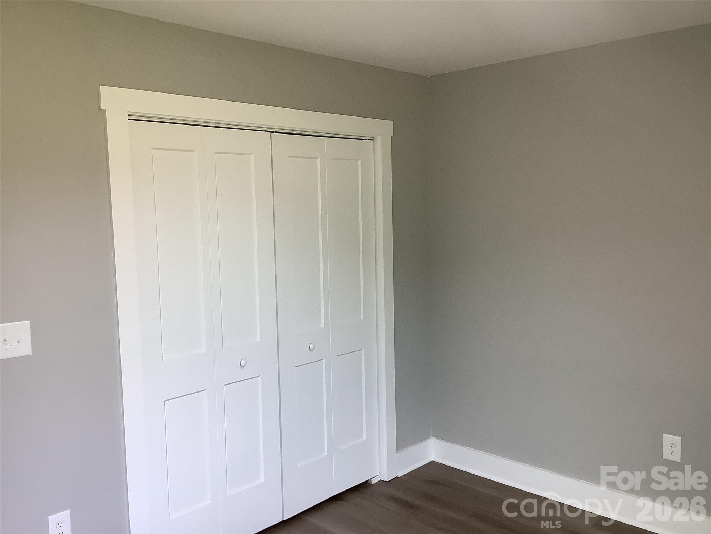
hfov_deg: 58.4
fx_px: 637
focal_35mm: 31
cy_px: 267
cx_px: 356
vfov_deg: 45.4
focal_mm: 3.3
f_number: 2.4
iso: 80
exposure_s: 1/60
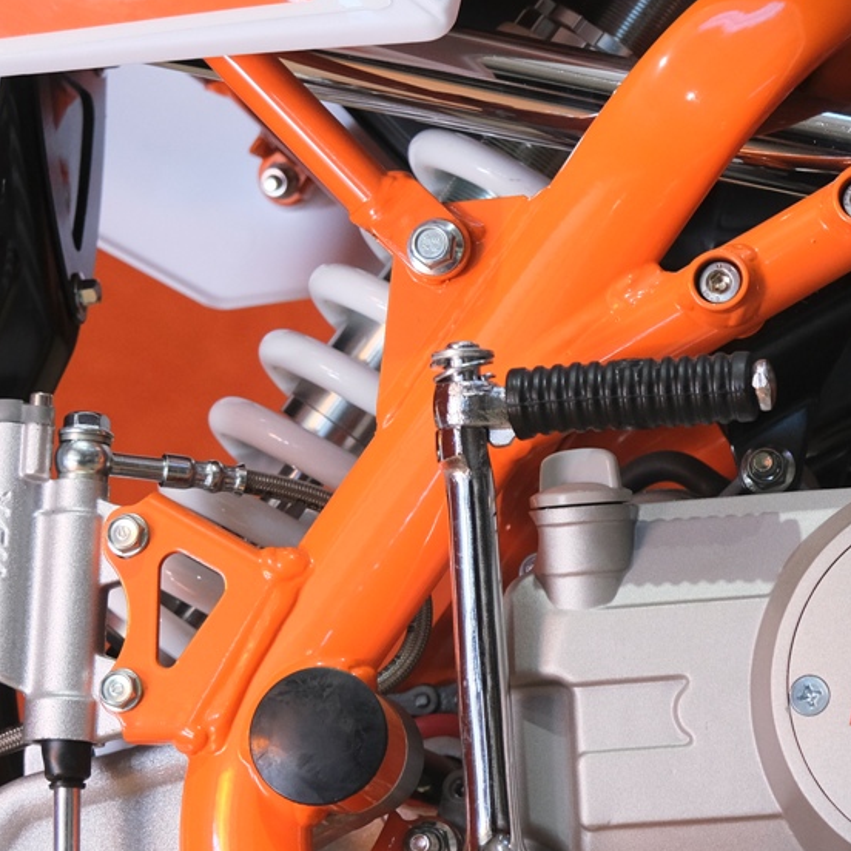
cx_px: 906
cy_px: 494
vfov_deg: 13.1
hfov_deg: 12.9
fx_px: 3699
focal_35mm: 133
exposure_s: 1/250
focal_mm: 35.8
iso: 1250
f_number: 4
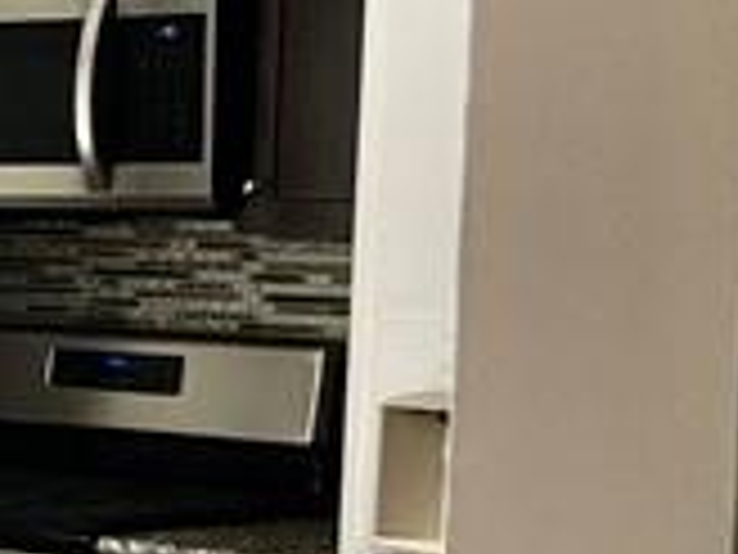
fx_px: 3454
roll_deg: +0.8
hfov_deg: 9.8
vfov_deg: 9.1
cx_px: -1341
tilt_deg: -6.2
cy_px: 500
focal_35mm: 162
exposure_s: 1/323
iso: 50
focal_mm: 5.7
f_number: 1.5
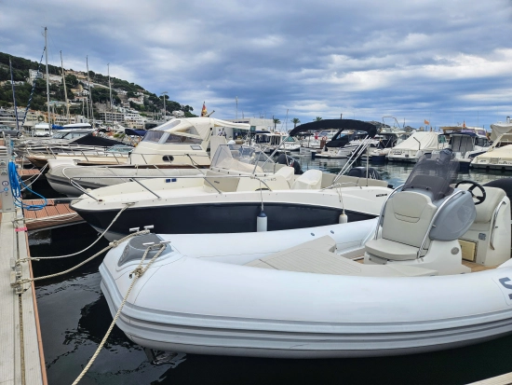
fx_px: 340
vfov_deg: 58.9
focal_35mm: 23
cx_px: 256
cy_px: 192
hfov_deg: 73.9
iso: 25
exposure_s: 1/1343
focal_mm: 5.4
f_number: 1.8
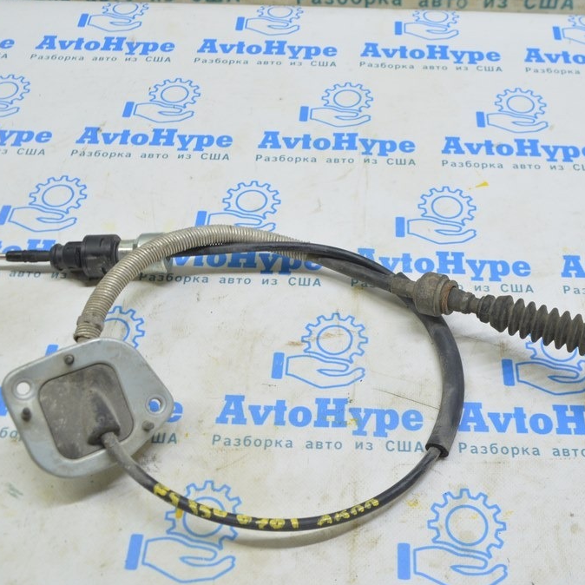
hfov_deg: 41.1
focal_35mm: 41
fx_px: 777
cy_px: 291
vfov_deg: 41.3
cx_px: 337
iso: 400
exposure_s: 1/20
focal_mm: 21
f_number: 5.6
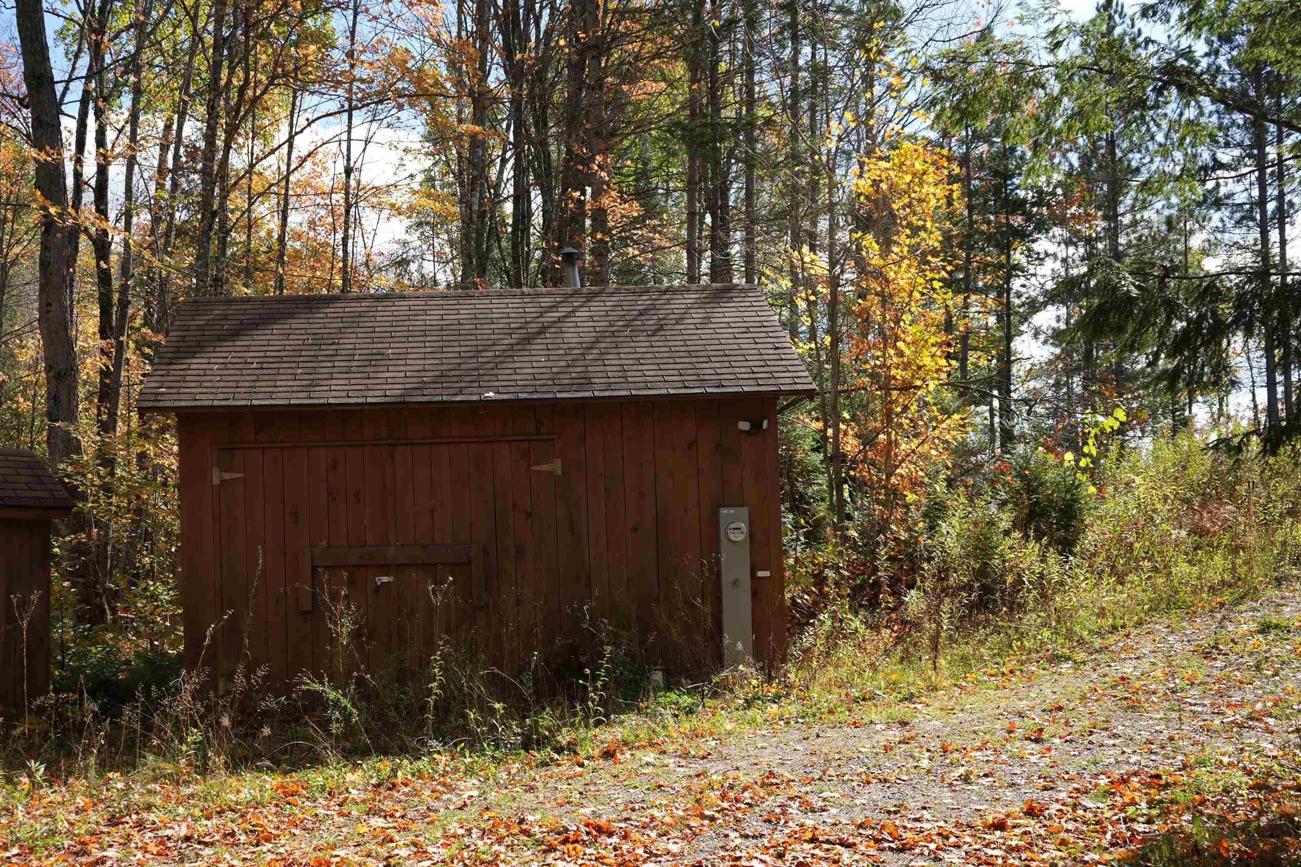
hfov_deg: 51.6
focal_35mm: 37
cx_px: 538
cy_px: 512
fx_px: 1337
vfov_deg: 35.8
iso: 100
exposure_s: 1/320
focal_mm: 31
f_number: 4.5
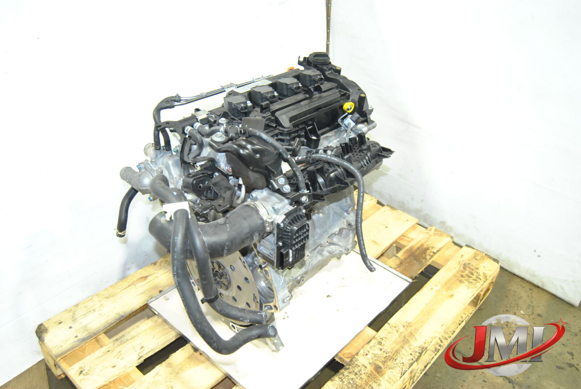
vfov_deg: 43.7
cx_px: 290
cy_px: 194
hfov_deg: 61.9
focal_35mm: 30
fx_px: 485
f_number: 5
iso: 800
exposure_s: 1/60
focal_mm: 20
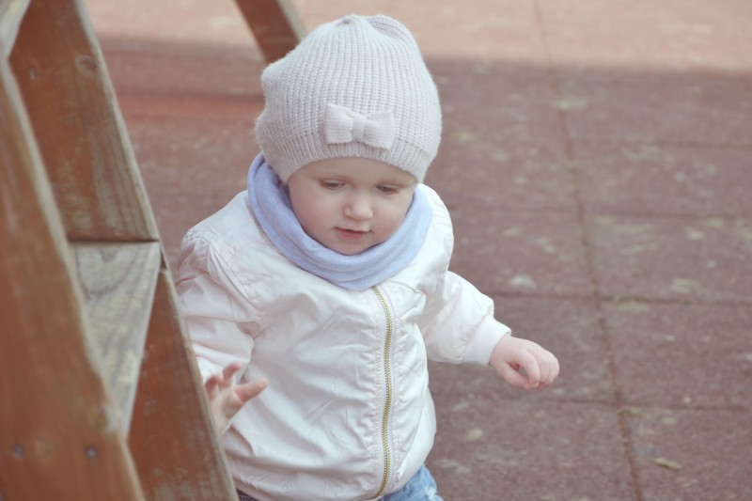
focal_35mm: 158
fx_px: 3289
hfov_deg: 13.0
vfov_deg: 8.7
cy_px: 250
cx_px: 376
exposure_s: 1/125
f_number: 5.6
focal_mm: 105
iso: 110
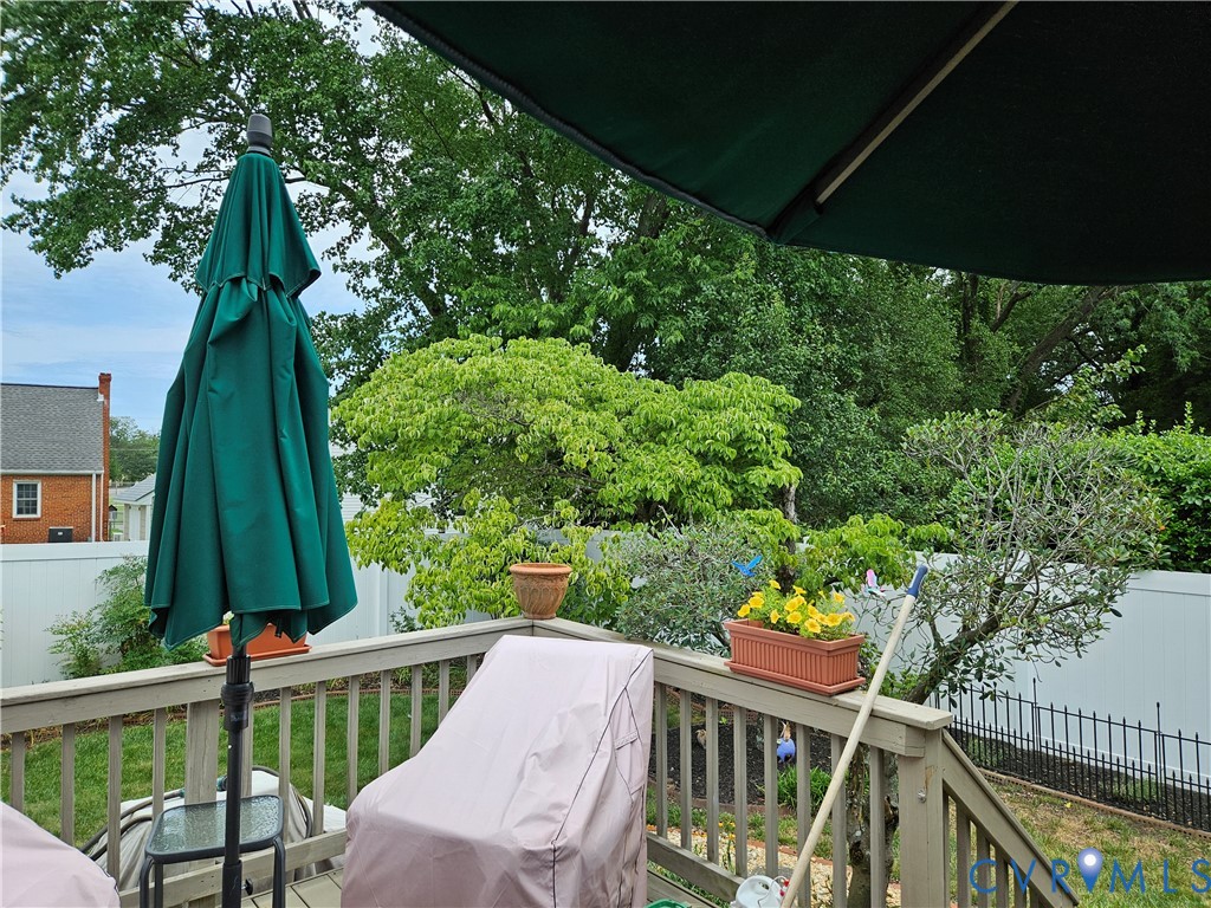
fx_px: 805
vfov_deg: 58.9
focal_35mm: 23
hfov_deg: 73.9
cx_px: 606
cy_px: 454
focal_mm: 5.4
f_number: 1.8
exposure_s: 1/1283
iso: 40
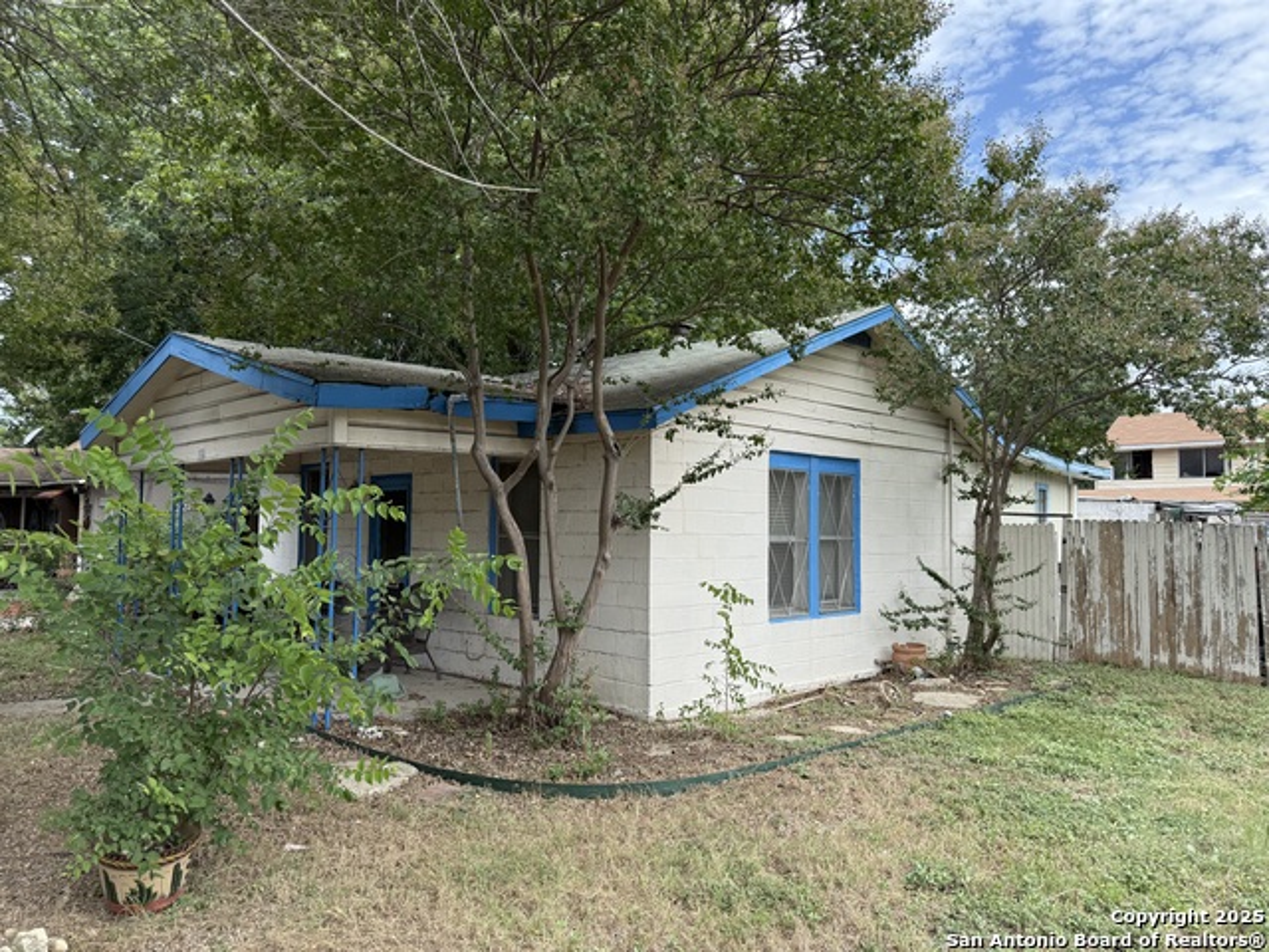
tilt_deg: +3.1
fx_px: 880
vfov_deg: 56.8
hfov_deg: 71.6
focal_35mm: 24
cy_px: 476
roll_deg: -0.6
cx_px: 634
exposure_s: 1/1689
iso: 100
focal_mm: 6.76
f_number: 1.78
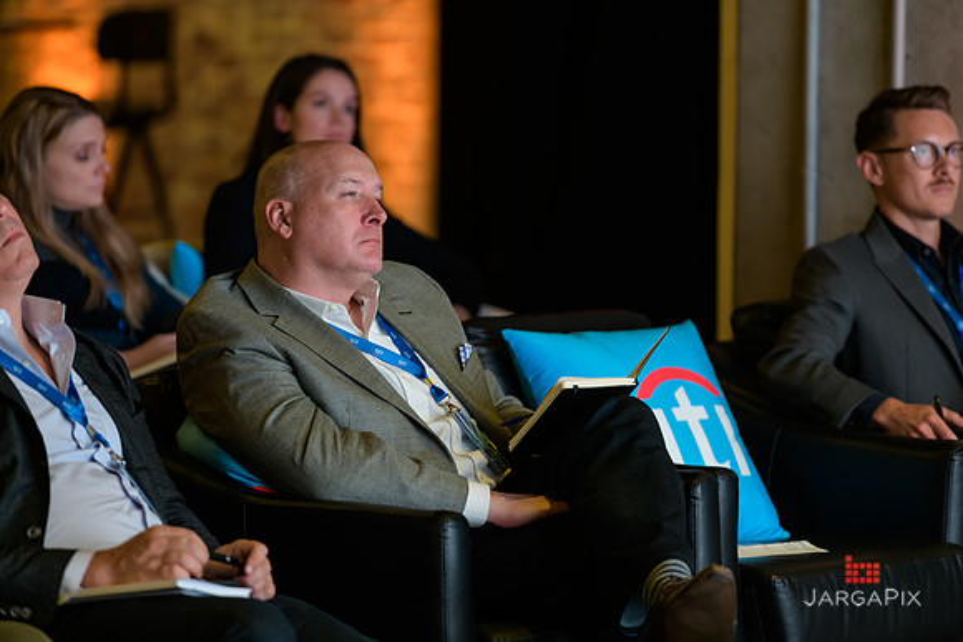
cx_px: 482
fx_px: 5351
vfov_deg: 6.9
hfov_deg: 10.3
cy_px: 321
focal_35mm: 200
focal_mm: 200
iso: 1600
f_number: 3.2
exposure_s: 1/100
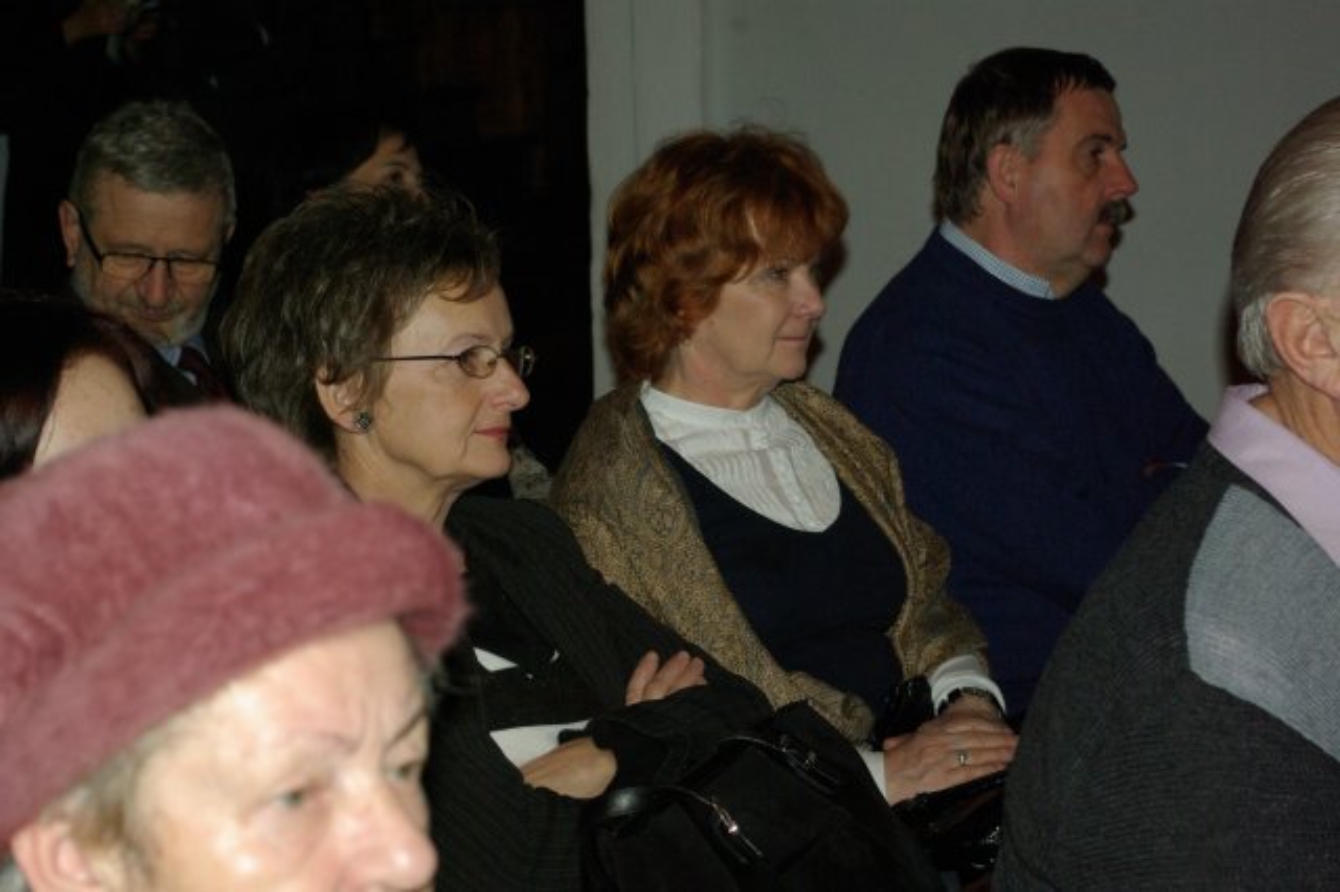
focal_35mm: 82
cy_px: 446
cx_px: 670
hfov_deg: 24.6
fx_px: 3069
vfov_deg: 16.5
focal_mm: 55
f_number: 8
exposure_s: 1/60
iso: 800
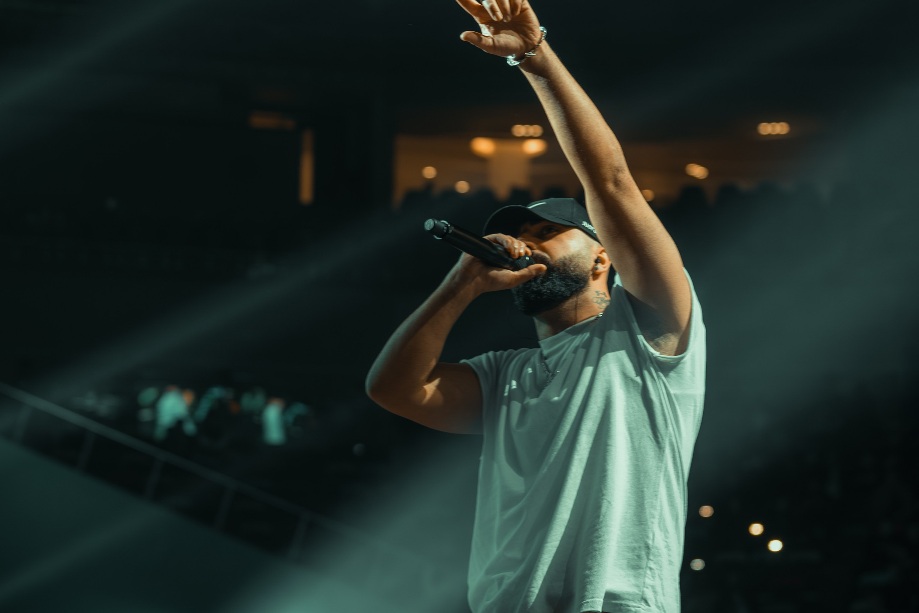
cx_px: 443
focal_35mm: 85
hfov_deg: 23.9
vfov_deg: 16.1
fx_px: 2170
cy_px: 327
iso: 1000
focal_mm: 70
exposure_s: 1/160
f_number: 3.5
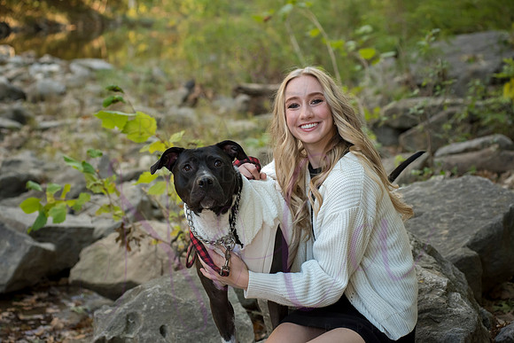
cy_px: 172
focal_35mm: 80
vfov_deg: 17.1
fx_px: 1142
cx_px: 257
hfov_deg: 25.4
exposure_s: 1/400
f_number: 5
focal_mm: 80
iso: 800
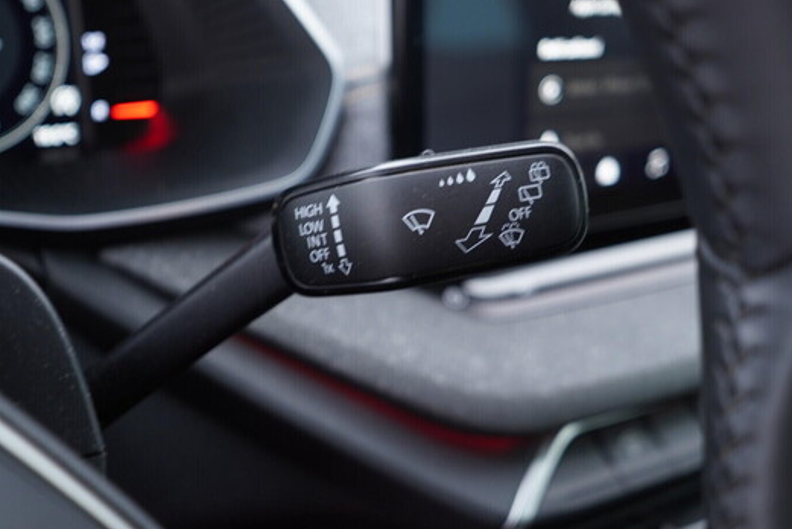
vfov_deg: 35.1
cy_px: 270
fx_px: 836
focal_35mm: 38
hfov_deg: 50.7
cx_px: 392
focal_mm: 24
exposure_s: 1/40
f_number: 2.8
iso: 320
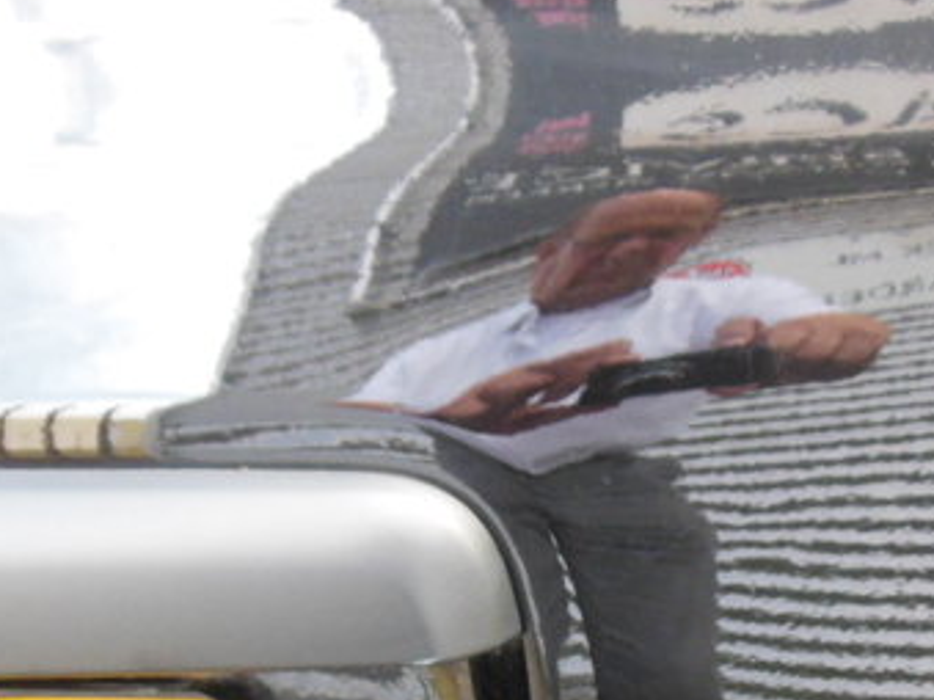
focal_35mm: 56
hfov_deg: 33.5
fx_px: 1510
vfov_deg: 24.4
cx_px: 722
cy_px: 763
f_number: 3.2
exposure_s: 1/160
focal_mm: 4.5
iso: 400
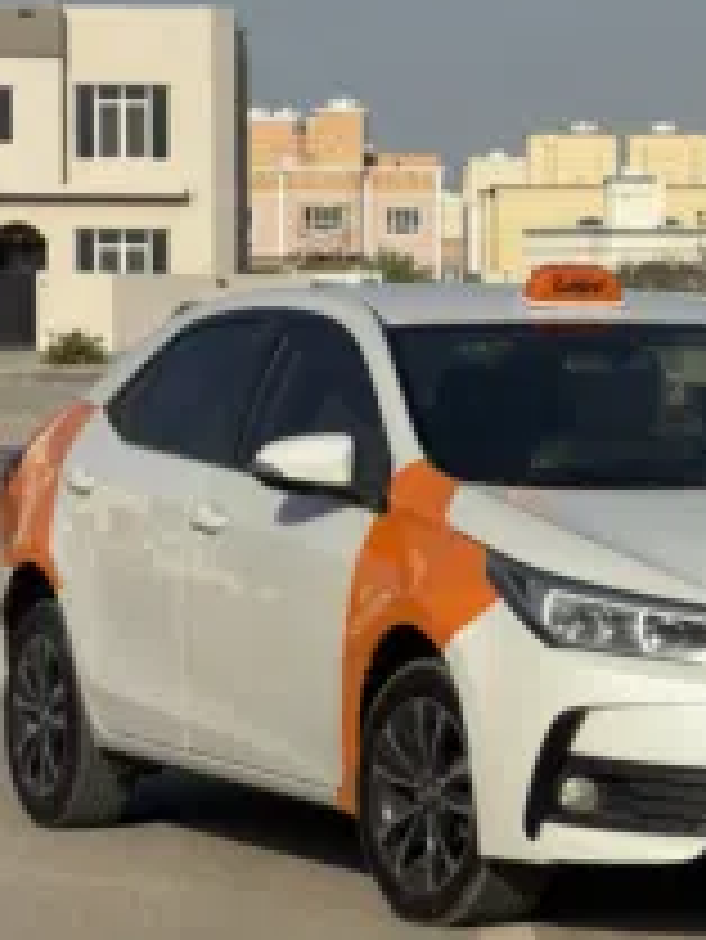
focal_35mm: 191
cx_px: 603
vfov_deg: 10.3
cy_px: 783
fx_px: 5189
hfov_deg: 7.8
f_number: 2.8
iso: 20
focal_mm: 16.89
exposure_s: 1/1105
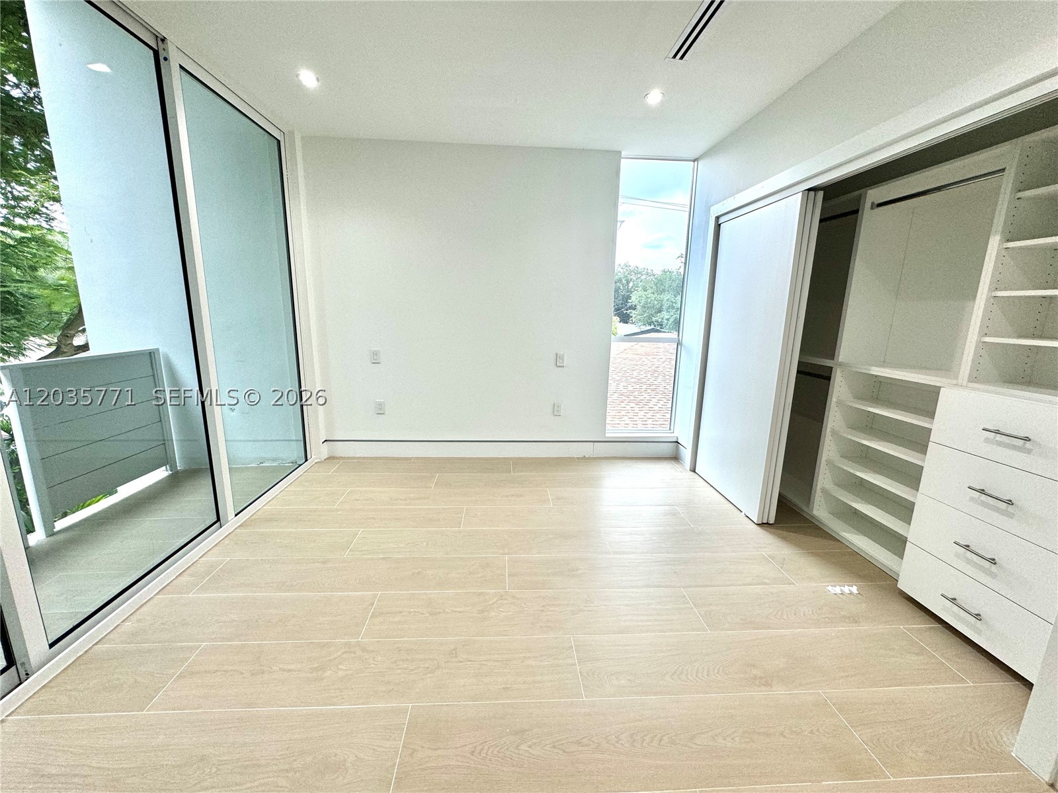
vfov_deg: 85.7
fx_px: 428
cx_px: 529
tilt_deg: -11.6
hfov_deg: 102.1
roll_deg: -0.7
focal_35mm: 14
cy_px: 396
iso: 100
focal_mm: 2.22
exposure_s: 1/120
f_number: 2.2
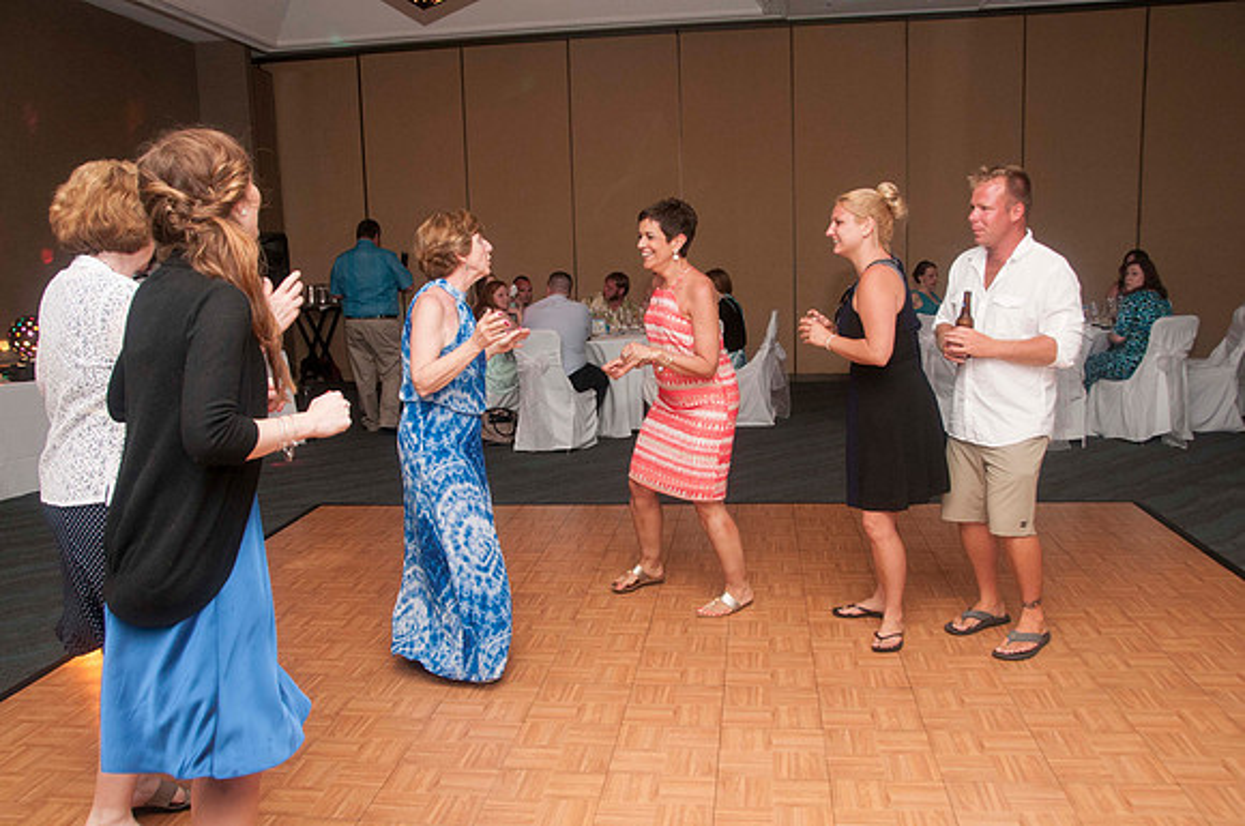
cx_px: 622
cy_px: 413
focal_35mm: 30
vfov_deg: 43.5
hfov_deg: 62.0
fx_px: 1036
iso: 800
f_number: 5.6
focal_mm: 20
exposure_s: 1/60
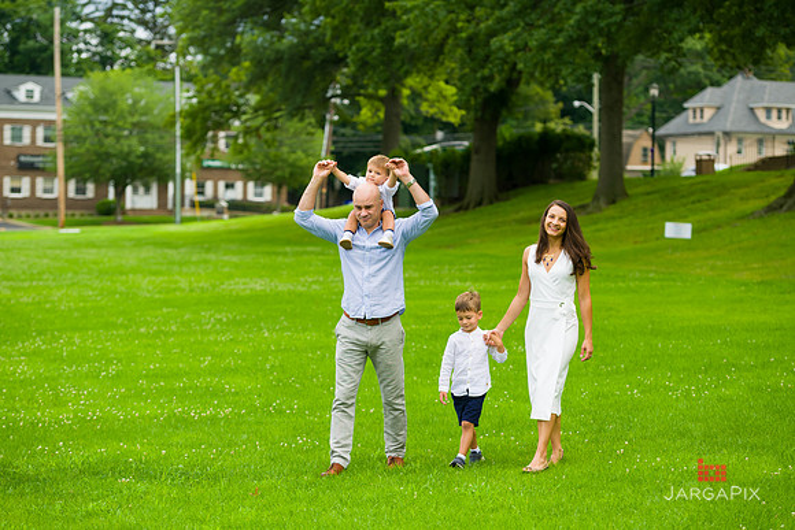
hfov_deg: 20.4
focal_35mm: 100
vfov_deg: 13.7
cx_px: 398
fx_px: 2209
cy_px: 265
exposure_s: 1/640
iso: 200
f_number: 4
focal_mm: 100
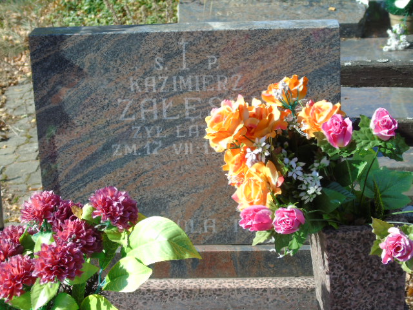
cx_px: 206
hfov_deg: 20.9
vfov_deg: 15.7
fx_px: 1122
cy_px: 155
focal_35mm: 94
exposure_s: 1/250
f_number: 4.3
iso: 80
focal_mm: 17
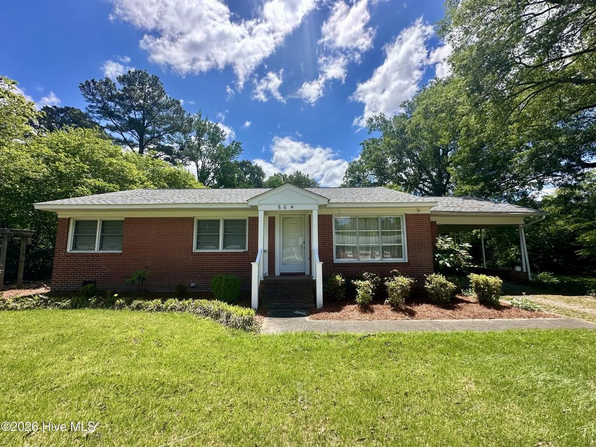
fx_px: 241
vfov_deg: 85.7
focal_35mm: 14
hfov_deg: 102.1
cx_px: 298
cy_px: 224
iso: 50
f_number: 2.2
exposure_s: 1/1261
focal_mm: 2.22
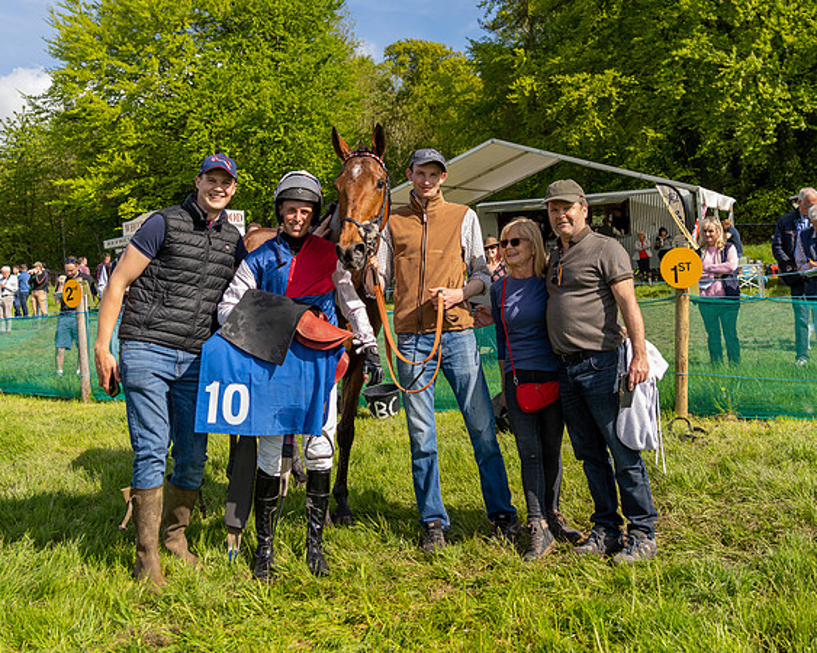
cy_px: 226
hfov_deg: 48.0
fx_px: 917
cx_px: 398
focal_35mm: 38
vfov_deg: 38.8
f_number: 4
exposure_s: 1/400
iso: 50
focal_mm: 24
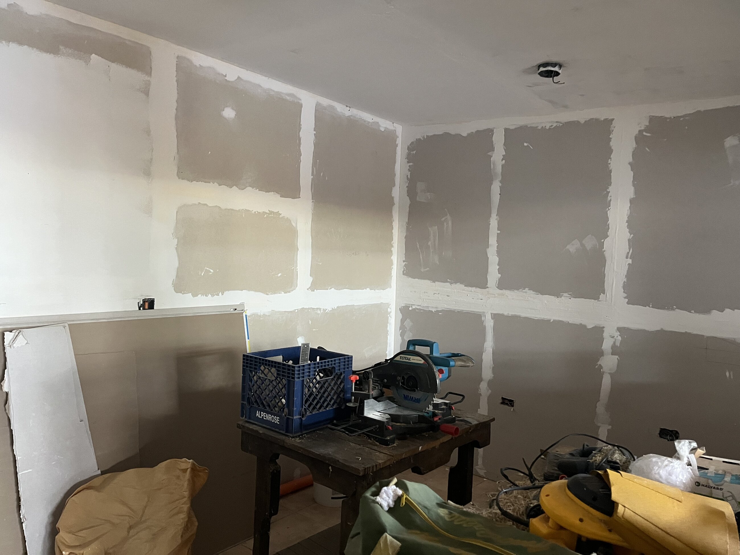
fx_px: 556
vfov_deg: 53.1
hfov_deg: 67.3
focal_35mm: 26
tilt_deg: -1.8
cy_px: 278
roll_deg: -1.9
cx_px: 370
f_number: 1.6
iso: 500
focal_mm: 5.1
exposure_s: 1/60
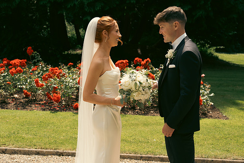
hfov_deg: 37.5
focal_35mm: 53
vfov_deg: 25.5
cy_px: 82
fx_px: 359
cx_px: 122
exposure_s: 1/160
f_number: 5
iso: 50
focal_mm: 53
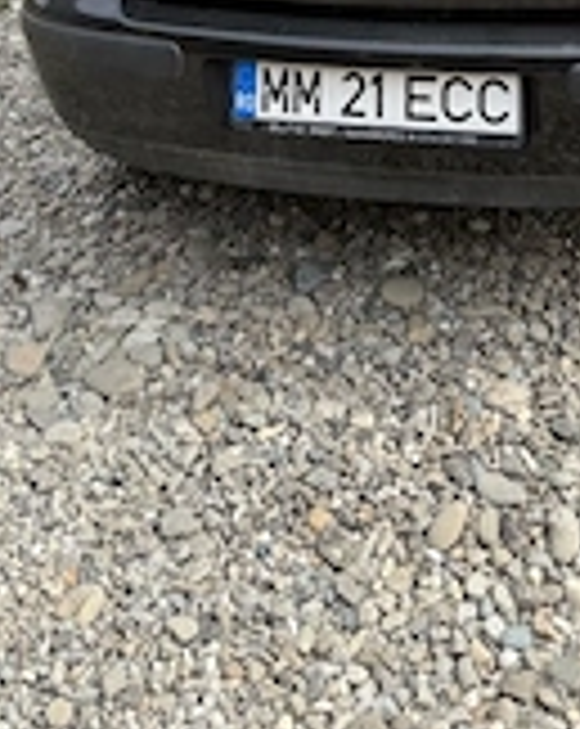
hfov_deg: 26.1
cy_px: -162
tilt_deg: -16.5
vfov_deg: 28.1
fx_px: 1248
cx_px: 373
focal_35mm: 58
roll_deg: +5.8
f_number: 1.78
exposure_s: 1/1211
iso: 80
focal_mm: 6.76
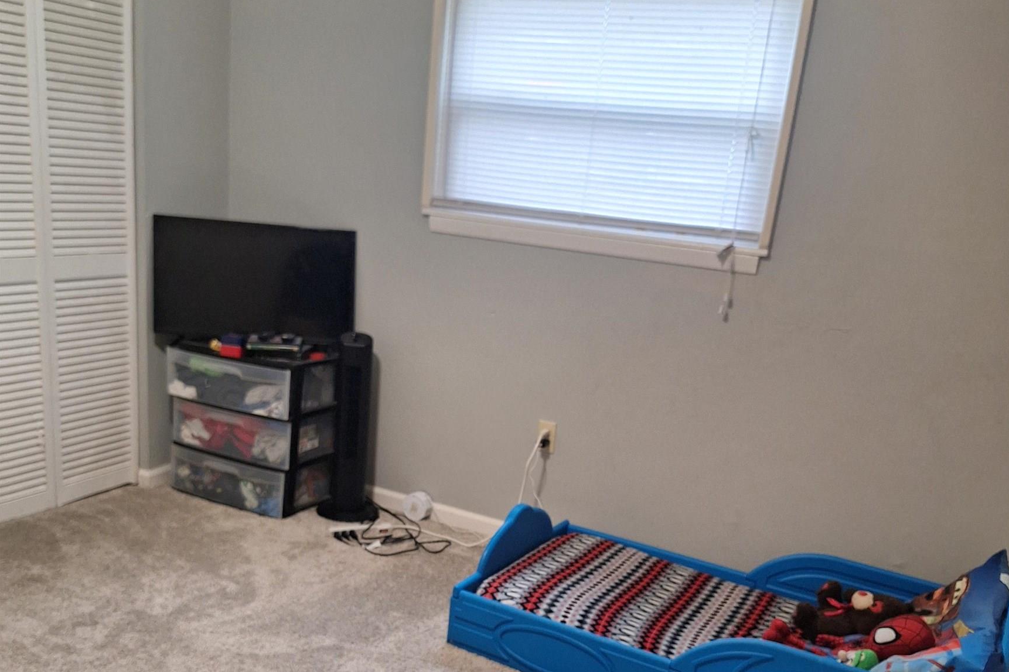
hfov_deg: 58.7
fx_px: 897
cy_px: 447
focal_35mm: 32
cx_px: 505
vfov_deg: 40.6
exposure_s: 1/40
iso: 250
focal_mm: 5.54
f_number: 1.8
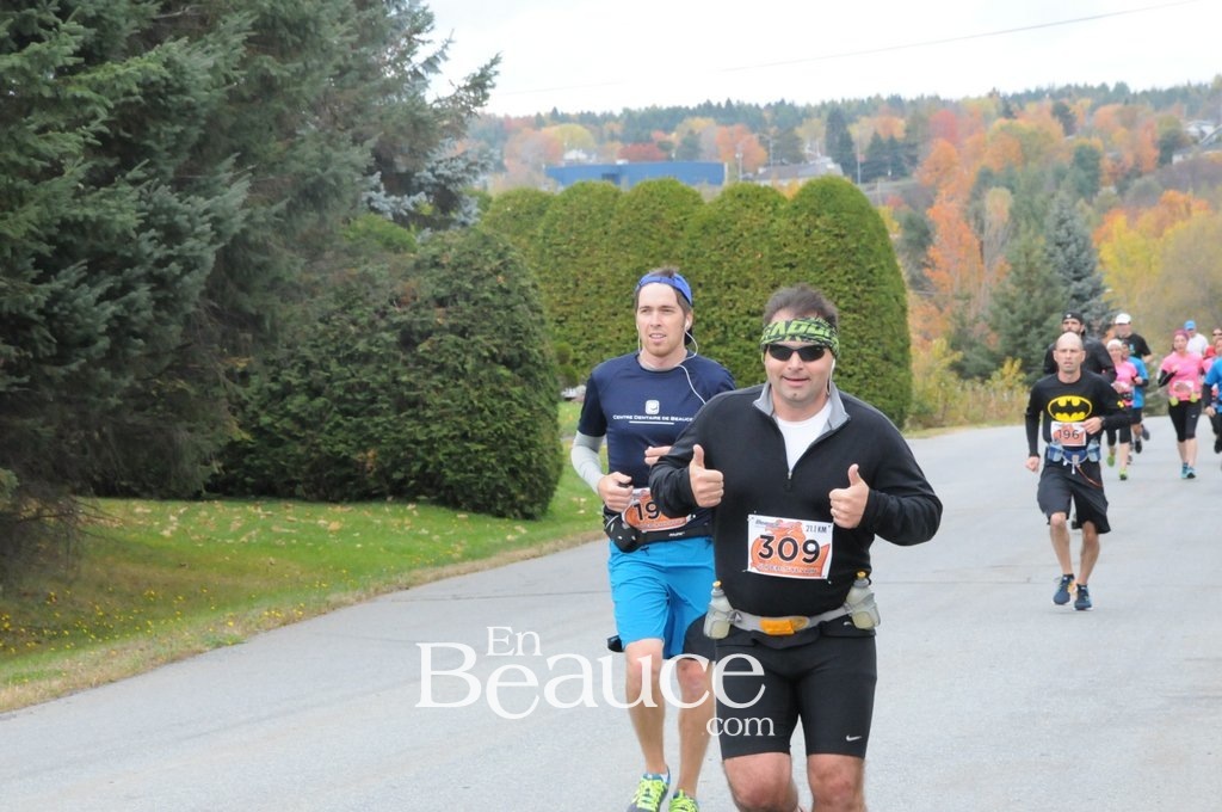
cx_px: 611
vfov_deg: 8.7
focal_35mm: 158
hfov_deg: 13.1
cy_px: 406
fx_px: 5339
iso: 2500
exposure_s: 1/400
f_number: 13
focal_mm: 105
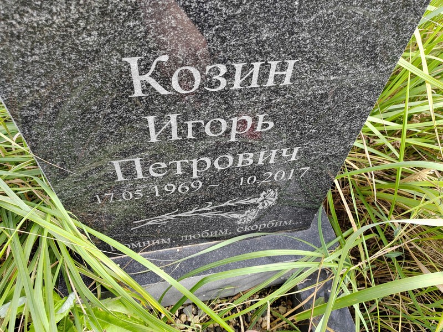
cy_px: 166
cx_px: 222
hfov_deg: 65.3
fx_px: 346
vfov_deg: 51.4
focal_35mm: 27
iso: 100
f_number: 1.9
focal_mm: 5.52
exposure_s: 1/210
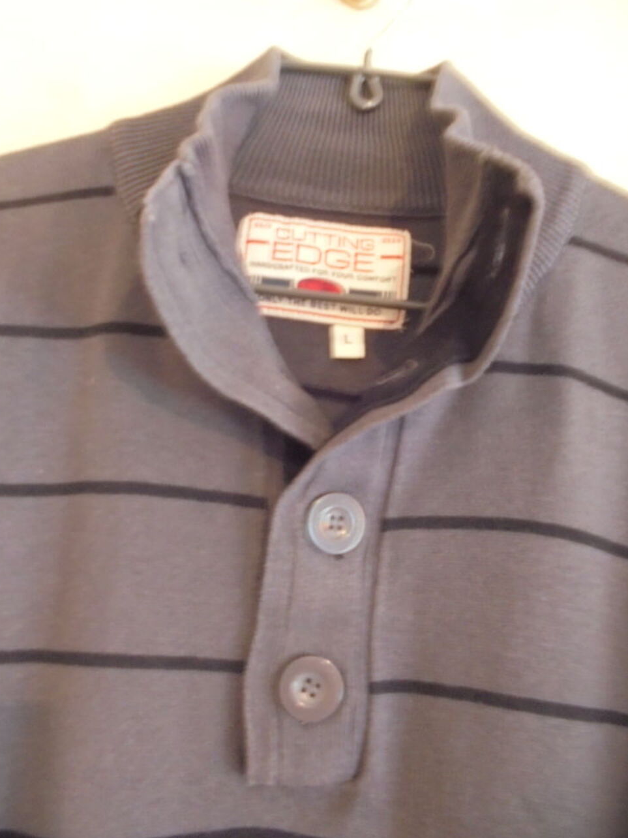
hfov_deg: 51.4
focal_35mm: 27
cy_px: 424
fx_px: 653
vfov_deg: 65.3
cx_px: 316
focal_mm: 4.6
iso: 400
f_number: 3.5
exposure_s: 1/6
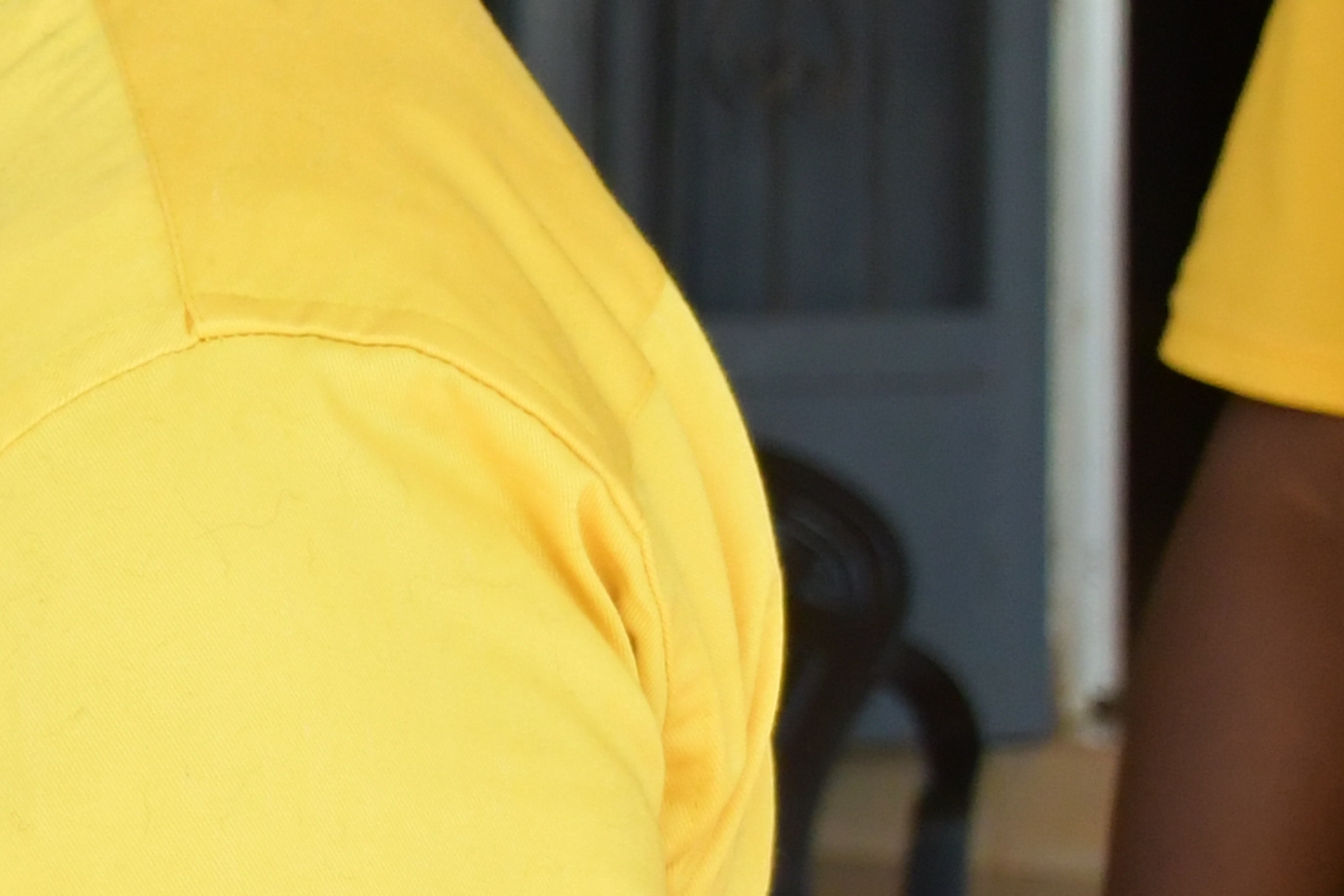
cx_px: -1834
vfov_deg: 7.8
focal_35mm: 176
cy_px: 40
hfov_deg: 10.2
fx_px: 6569
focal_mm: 24
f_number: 3.8
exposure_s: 1/2000
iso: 1000
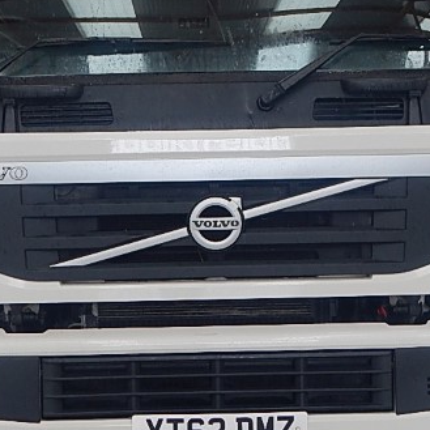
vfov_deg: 22.4
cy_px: 139
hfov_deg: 22.5
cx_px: 193
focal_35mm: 77
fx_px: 1082
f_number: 3.9
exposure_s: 1/30
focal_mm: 5
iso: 140
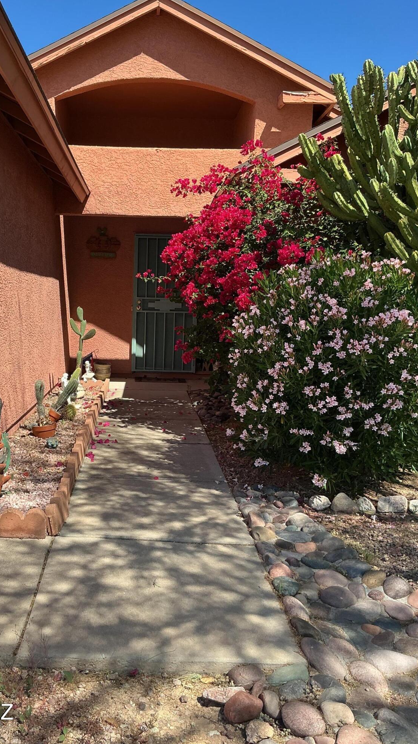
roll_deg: -1.4
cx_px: 141
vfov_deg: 61.0
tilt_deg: -6.9
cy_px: 370
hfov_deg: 36.3
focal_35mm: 32
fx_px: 631
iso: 25
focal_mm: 3
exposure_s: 1/1035
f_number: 1.8
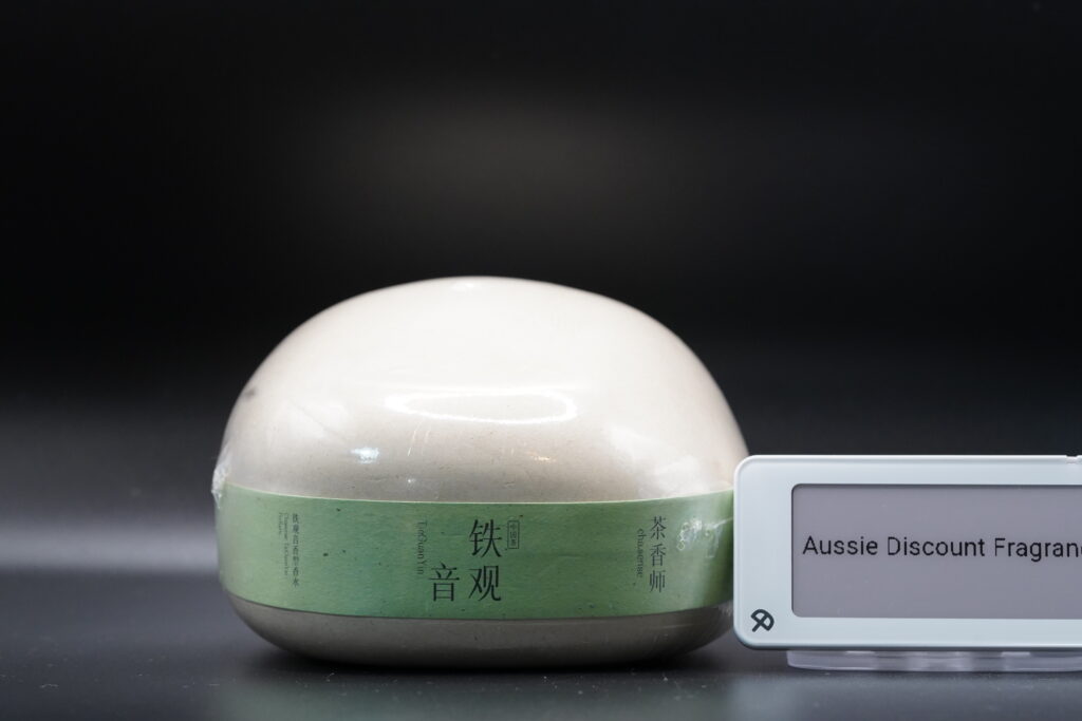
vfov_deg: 15.2
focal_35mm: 90
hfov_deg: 22.6
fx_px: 2705
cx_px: 541
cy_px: 360
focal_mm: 90
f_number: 8
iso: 3200
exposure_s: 1/100
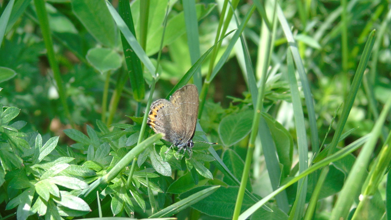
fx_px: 2406
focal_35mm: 232
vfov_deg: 5.2
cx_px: 196
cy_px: 123
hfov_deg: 9.3
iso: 100
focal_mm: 38
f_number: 4.7
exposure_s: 1/125
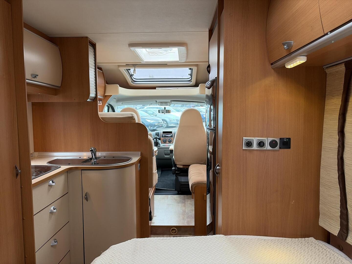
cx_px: 176
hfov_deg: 67.3
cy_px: 132
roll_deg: -0.3
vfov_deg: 53.1
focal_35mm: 26
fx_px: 264
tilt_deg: -6.1
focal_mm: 5.96
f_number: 1.6
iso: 125
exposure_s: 1/67
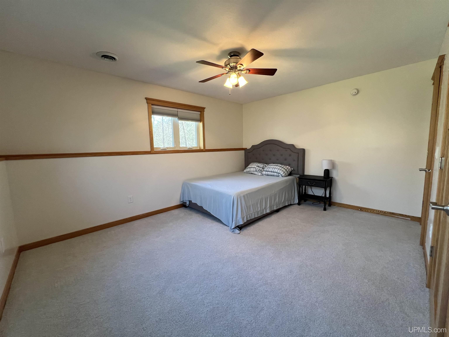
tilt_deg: -7.0
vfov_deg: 89.9
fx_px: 169
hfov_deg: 106.2
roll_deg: +1.4
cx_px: 224
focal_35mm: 13
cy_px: 168
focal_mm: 1.57
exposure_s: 1/60
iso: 160
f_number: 1.8
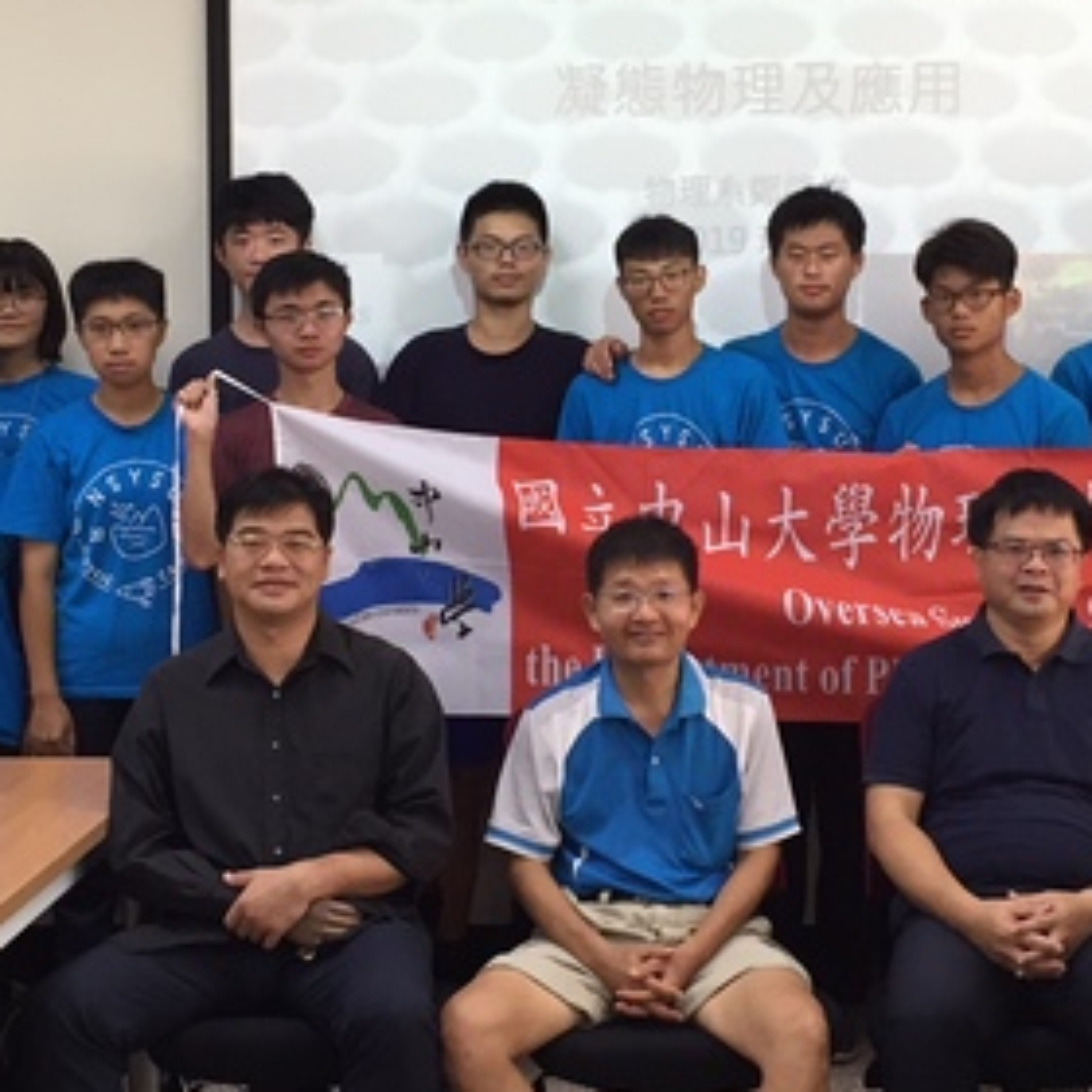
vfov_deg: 26.8
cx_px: 663
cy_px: 435
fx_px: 2284
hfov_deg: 26.8
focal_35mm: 64
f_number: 2.2
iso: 40
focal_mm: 4.15
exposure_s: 1/30
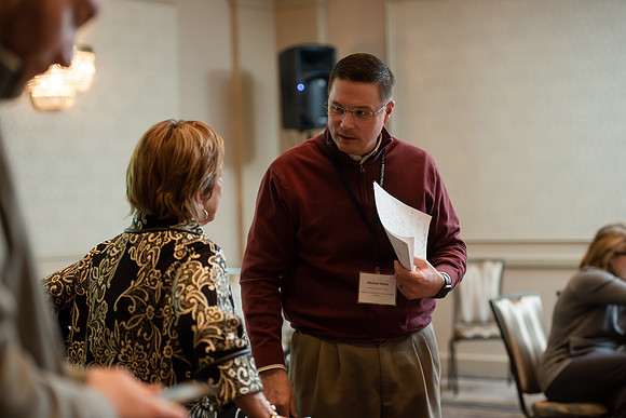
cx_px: 313
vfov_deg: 16.1
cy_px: 209
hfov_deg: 23.9
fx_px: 1478
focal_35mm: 85
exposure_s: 1/160
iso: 1000
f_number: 3.2
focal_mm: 85
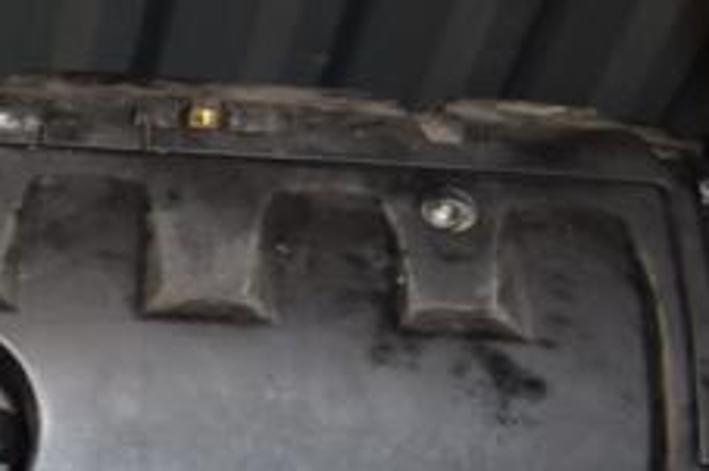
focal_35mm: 83
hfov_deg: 23.8
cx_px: 84
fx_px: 1640
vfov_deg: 16.3
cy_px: 374
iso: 800
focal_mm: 21
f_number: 5
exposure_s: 1/60
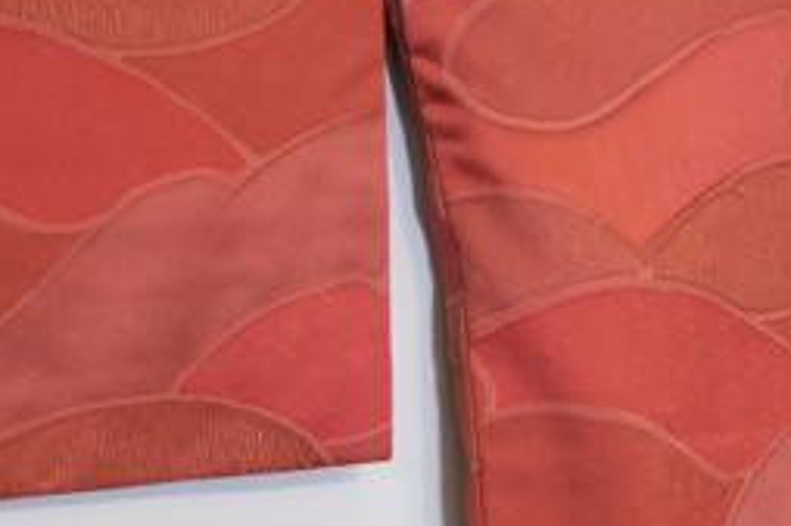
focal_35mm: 239
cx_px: 838
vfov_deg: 5.7
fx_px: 5248
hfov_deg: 8.6
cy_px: 139
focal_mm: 56
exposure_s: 1/250
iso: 2000
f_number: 4
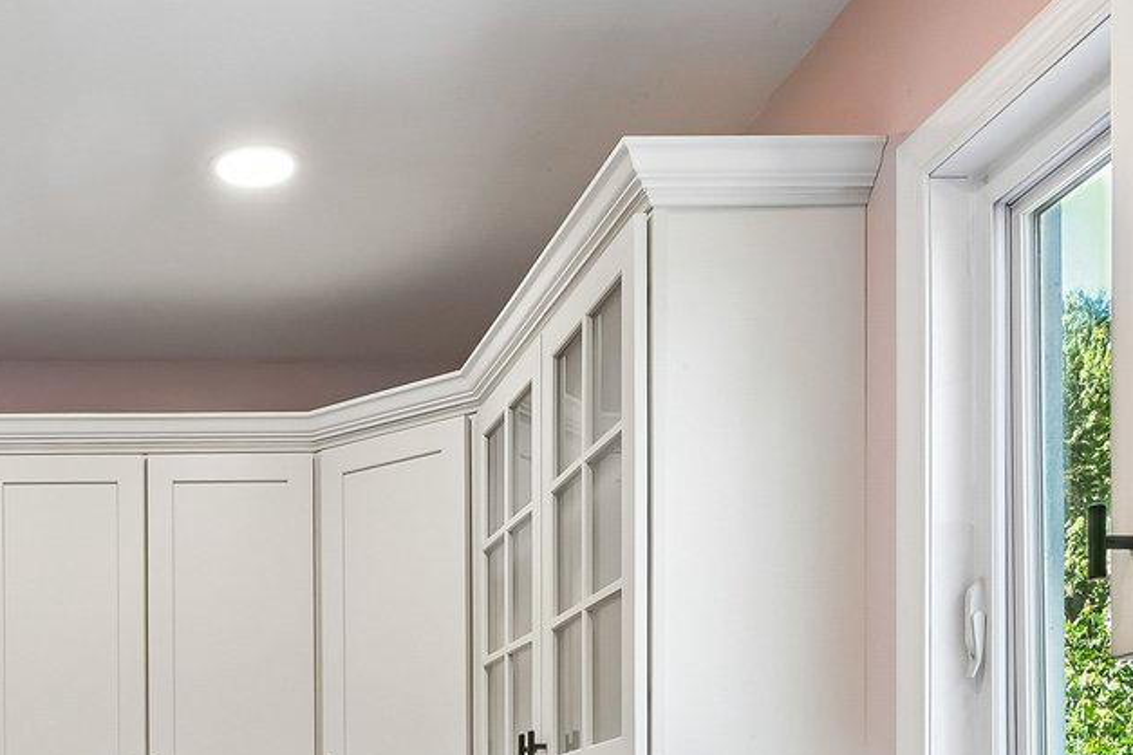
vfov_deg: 24.2
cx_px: 309
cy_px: 913
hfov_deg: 38.3
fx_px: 1593
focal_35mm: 51
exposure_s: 1/10
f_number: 11
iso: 400
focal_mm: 15.5
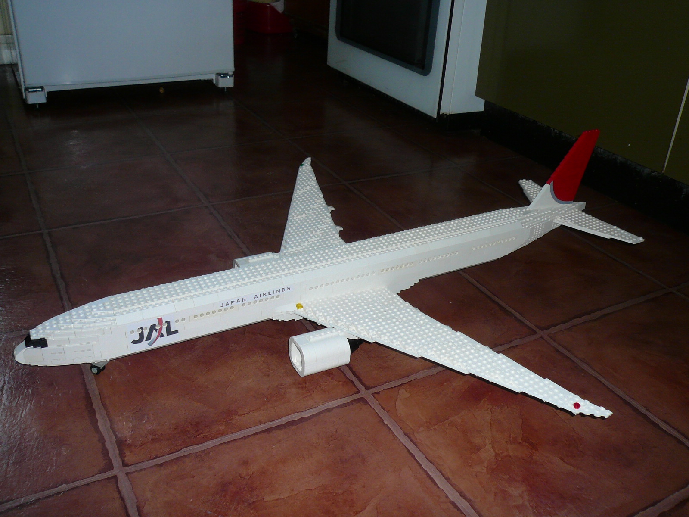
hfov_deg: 56.8
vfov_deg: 44.2
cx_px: 344
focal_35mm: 32
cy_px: 258
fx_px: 637
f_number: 2.8
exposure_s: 1/30
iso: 100
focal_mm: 4.6
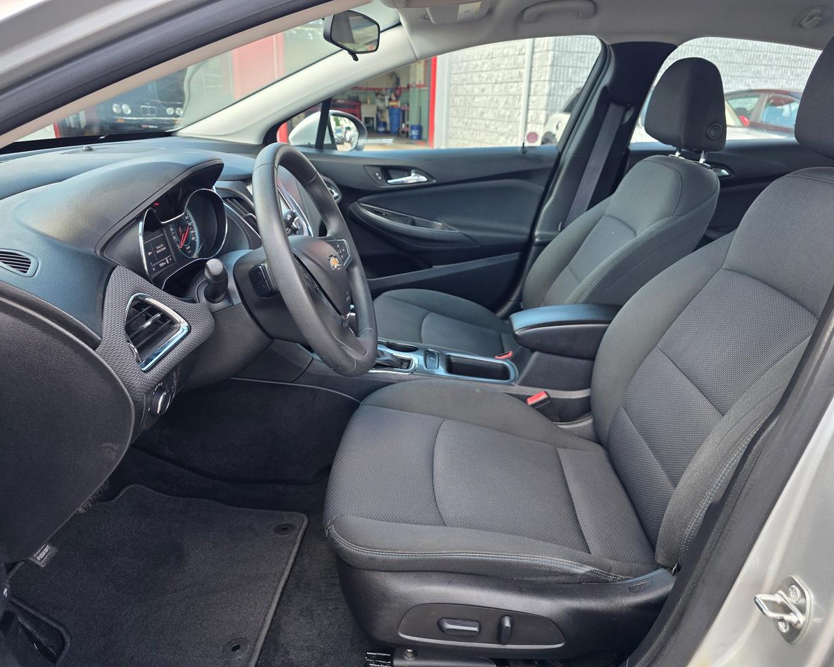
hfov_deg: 70.3
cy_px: 334
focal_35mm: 24
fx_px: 592
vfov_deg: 58.8
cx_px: 419
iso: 64
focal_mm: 6.3
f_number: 1.7
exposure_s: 1/180
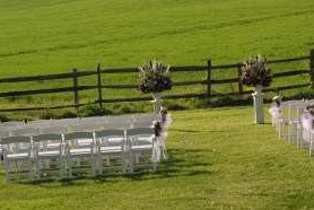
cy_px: 133
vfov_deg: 10.0
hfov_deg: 14.8
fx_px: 1205
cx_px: 167
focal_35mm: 138
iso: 100
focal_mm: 40
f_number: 8
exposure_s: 1/200
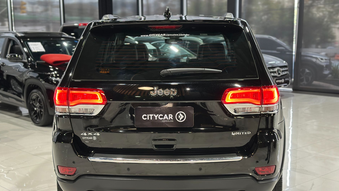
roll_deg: +0.1
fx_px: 476
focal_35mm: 53
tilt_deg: -10.3
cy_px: 116
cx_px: 168
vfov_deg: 22.6
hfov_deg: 39.2
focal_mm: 6.86
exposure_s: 1/60
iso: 200
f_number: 1.78
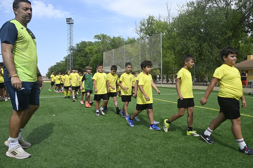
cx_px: 126
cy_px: 84
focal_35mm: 31
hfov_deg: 60.3
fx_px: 218
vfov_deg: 42.3
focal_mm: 31
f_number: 11
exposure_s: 1/640
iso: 640
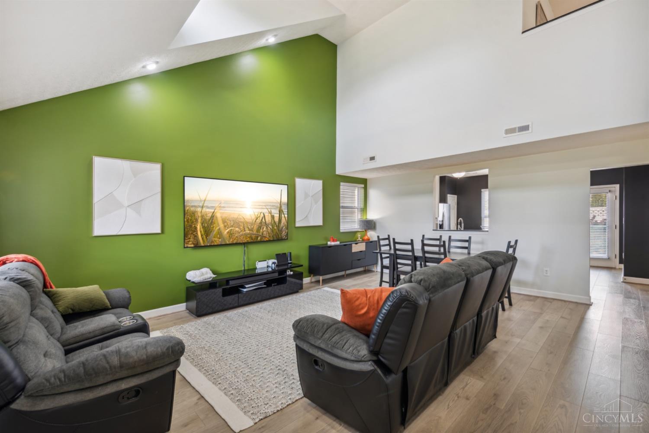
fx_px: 288
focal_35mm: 16
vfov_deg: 73.7
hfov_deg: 96.7
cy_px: 216
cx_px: 324
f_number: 8
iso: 100
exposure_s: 1/6
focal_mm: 16
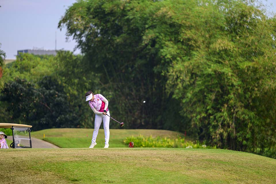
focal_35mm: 200
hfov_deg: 10.3
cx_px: 138
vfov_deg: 6.9
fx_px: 1533
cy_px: 92
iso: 200
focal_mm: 200
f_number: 2.8
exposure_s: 1/1600
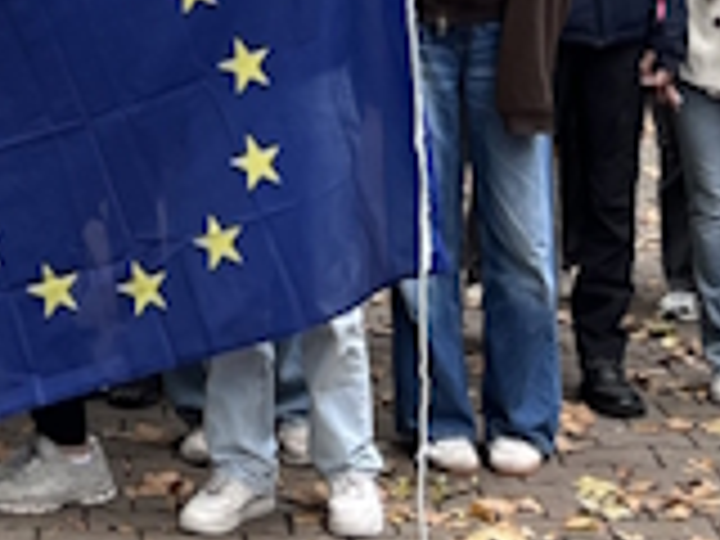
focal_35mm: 146
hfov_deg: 12.7
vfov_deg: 9.6
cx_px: -441
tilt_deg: +4.9
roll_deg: -0.1
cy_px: -470
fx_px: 3037
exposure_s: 1/122
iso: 40
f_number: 1.6
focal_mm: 5.1
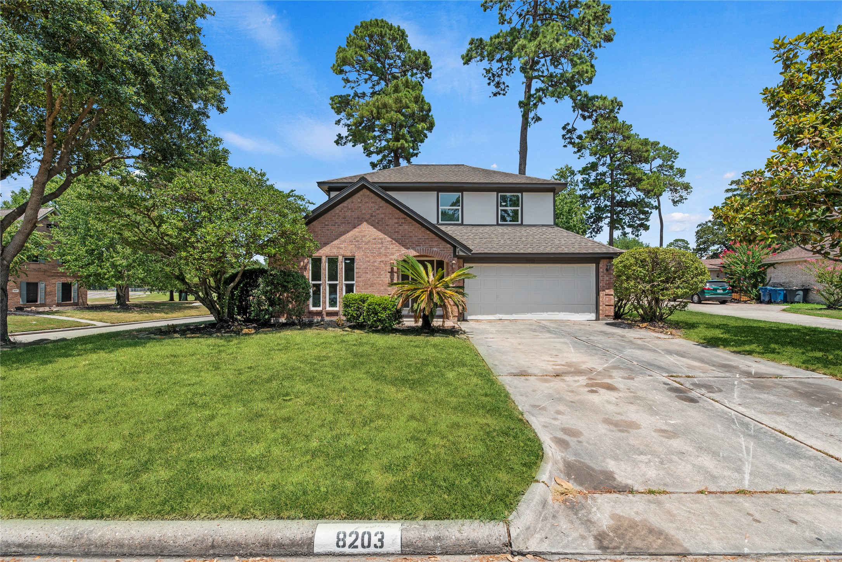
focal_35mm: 15
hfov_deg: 100.4
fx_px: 351
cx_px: 421
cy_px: 281
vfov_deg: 77.4
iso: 100
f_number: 8
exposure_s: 1/320
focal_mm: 15
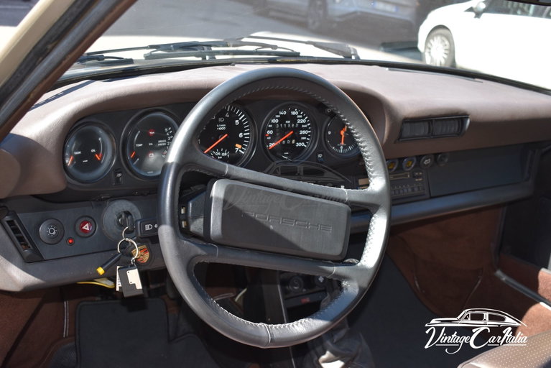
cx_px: 276
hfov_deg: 44.9
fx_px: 666
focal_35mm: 44
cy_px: 184
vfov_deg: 30.9
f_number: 5
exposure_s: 1/200
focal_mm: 29
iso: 250
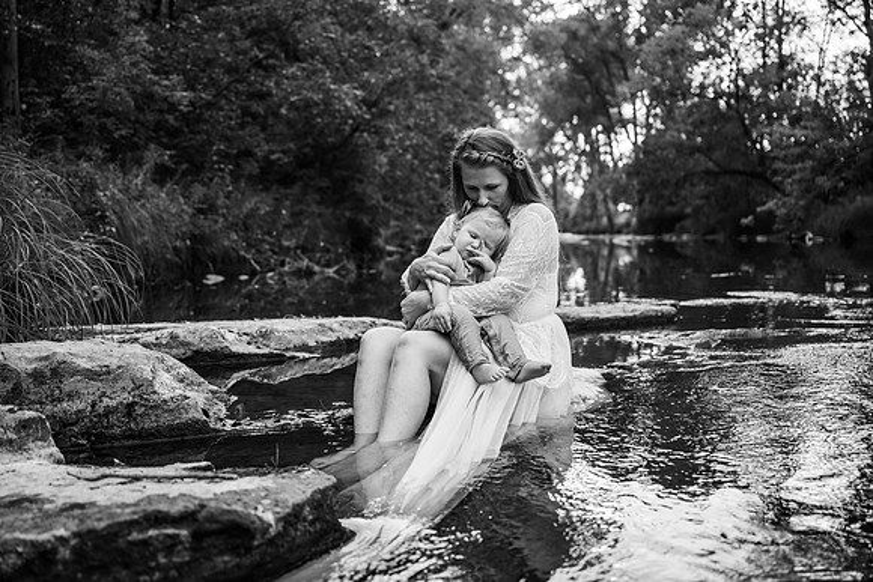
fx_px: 897
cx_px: 436
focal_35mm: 37
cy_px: 291
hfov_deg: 51.9
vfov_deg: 36.0
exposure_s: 1/1600
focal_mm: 37
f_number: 2.8
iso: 500
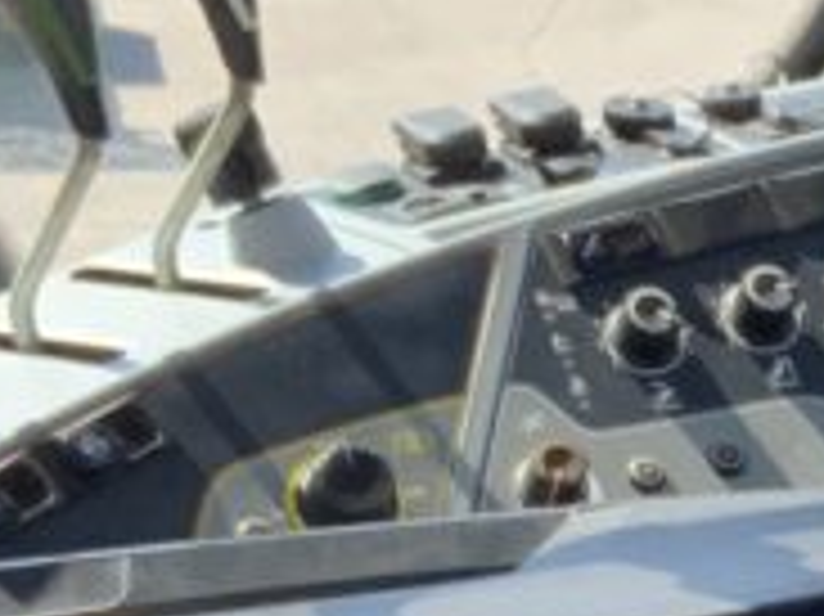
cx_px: 1171
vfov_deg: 8.8
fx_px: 3854
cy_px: 1039
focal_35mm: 162
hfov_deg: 11.8
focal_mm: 3
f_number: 1.8
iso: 16
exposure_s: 1/229
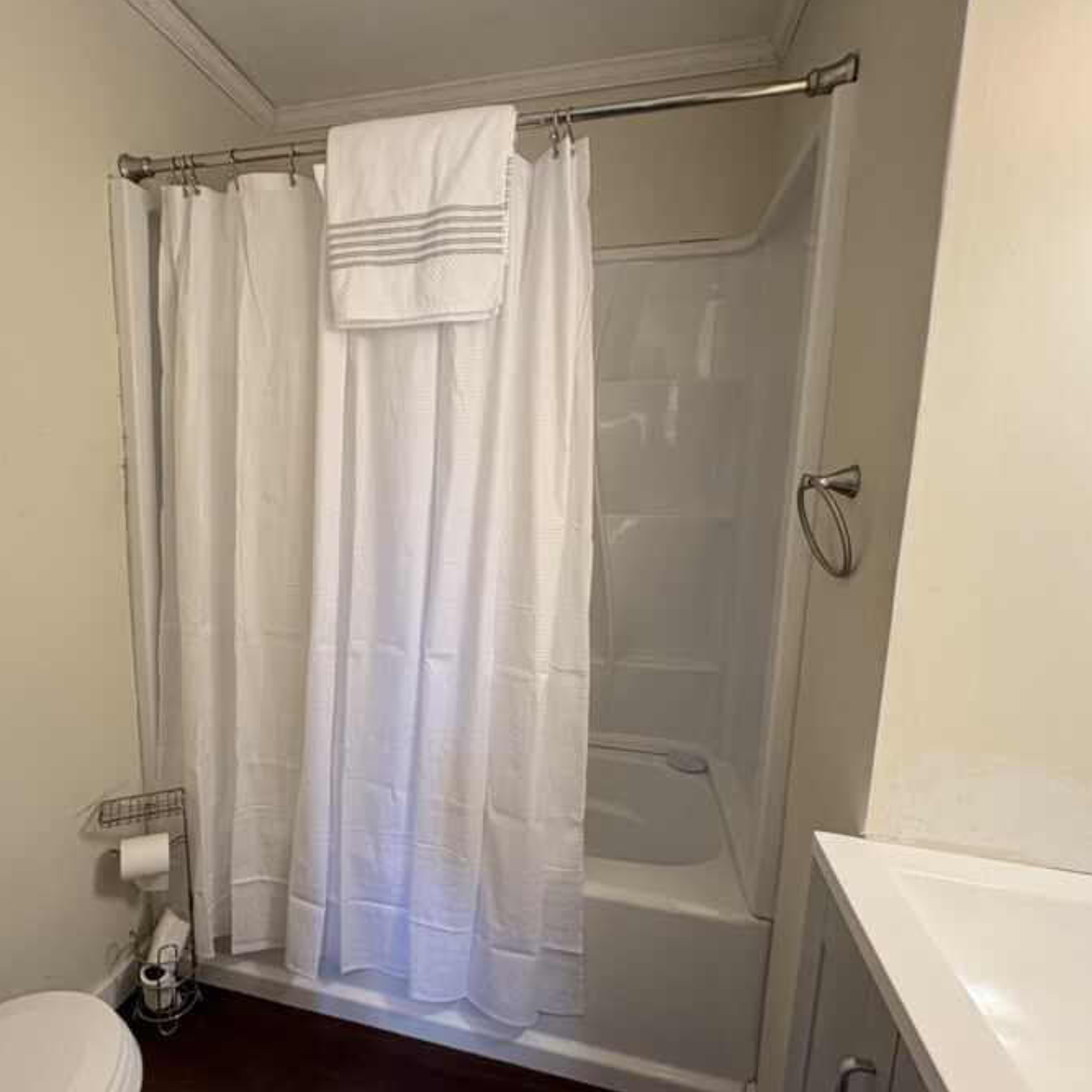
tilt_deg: -9.0
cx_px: 417
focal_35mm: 19
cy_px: 570
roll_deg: -0.4
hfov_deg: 76.5
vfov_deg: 77.6
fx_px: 678
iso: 160
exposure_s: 1/60
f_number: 2.2
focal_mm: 2.22
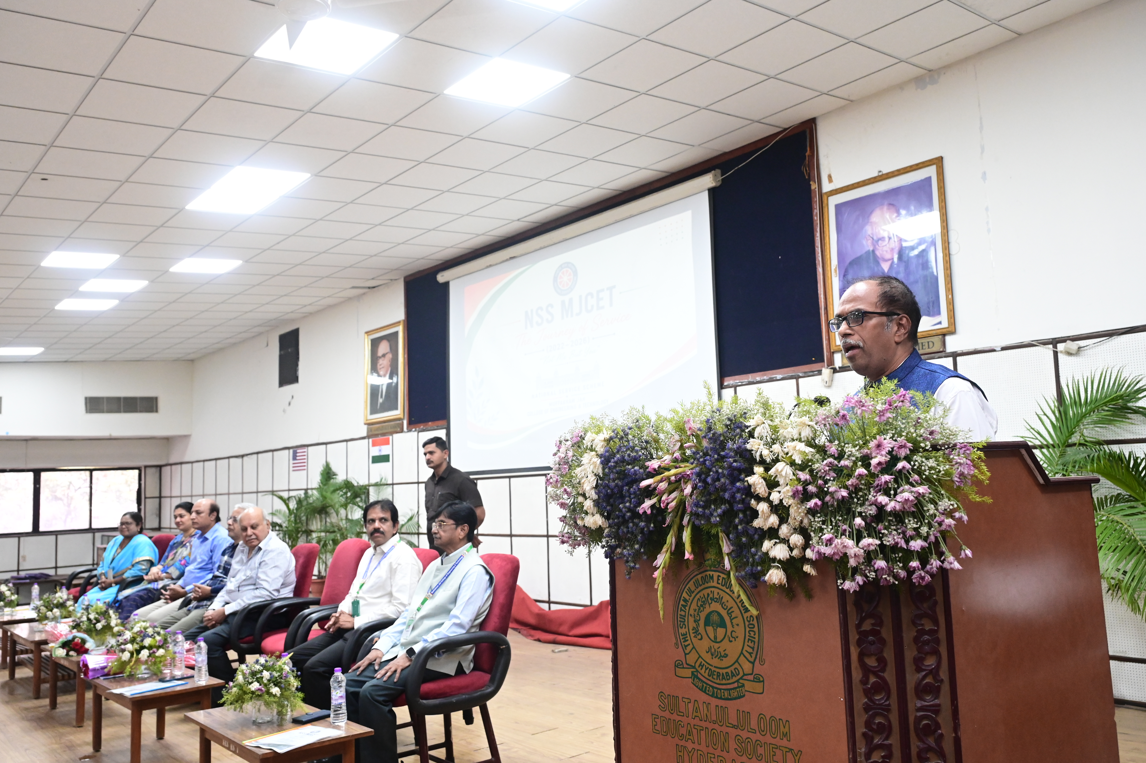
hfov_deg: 63.7
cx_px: 573
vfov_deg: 44.9
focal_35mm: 29
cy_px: 382
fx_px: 923
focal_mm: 29
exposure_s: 1/125
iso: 5000
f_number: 5.6
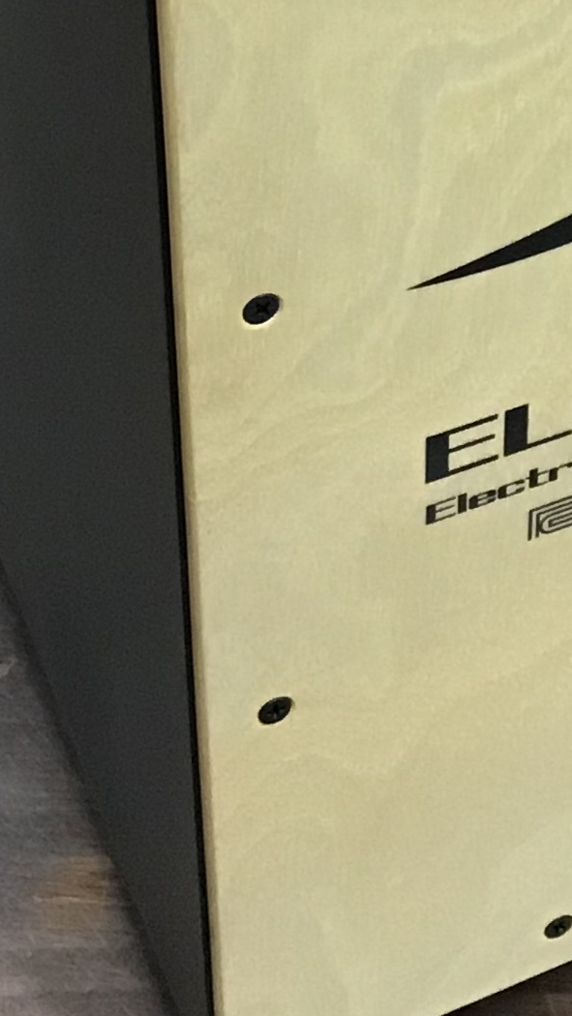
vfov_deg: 19.2
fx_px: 2830
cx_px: 672
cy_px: -207
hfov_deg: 11.3
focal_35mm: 105
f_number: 2.4
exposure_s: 1/30
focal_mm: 3.3
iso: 125
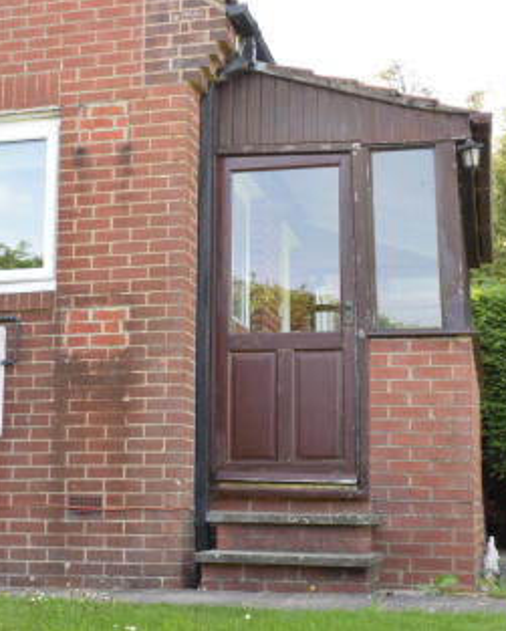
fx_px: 1079
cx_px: 206
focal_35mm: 58
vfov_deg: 32.6
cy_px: 313
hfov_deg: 26.4
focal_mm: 27
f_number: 11
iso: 800
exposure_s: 1/125
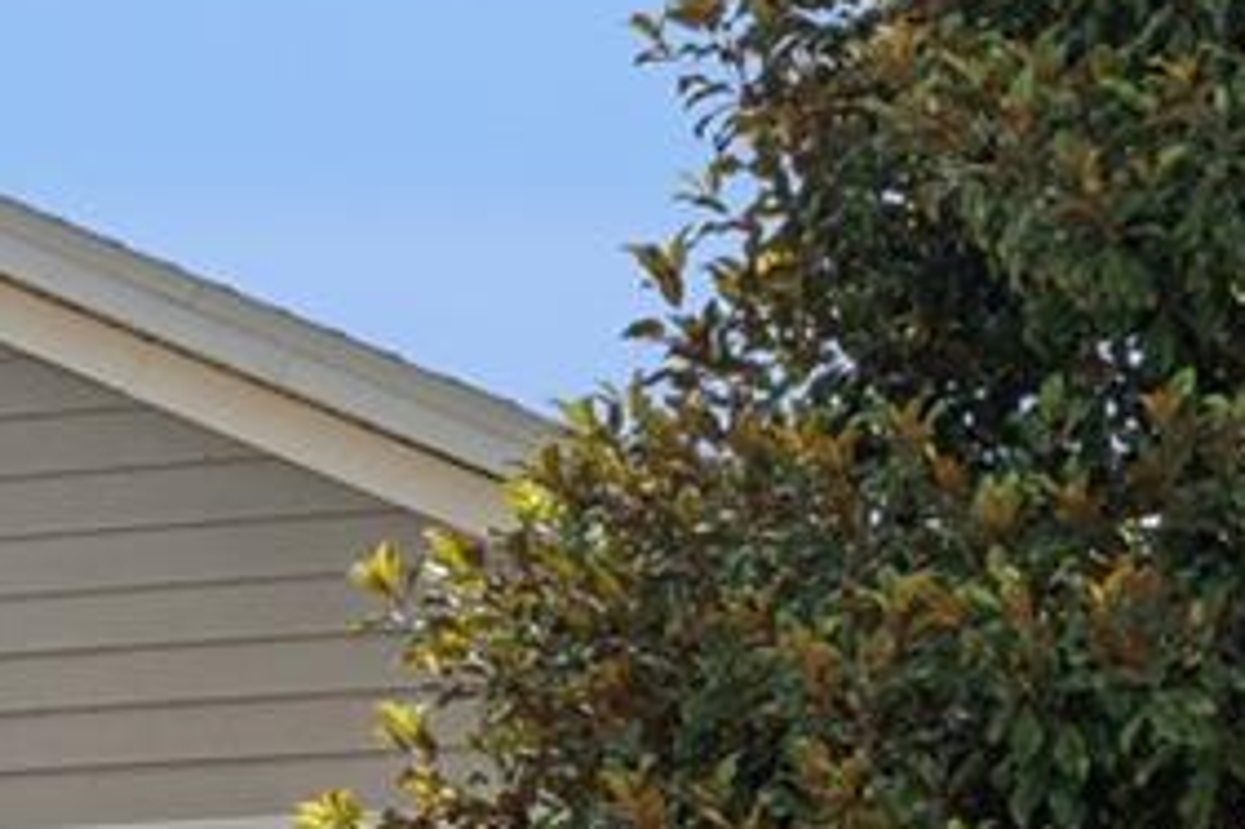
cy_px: 1521
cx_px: -1852
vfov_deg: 6.7
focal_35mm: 199
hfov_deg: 9.2
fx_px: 6878
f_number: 10
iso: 640
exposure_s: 1/1000
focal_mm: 35
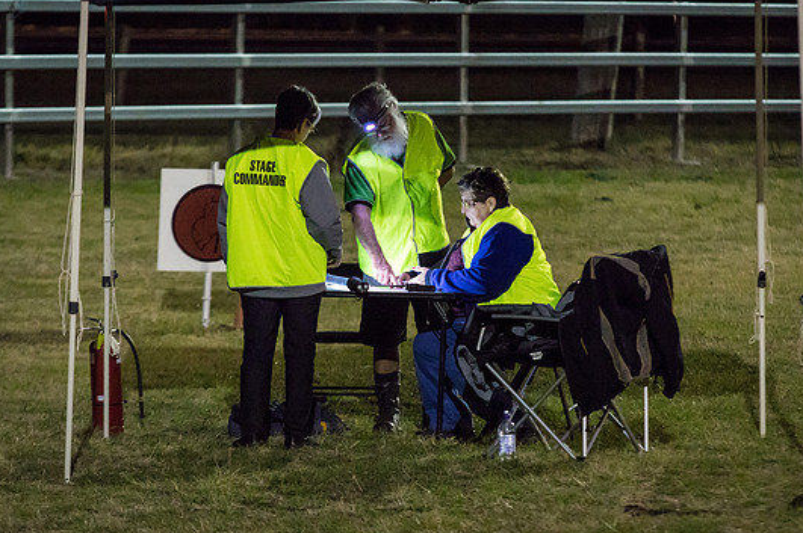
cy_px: 249
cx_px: 398
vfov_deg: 4.7
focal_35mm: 295
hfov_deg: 7.0
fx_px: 6574
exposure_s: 1/160
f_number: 3.2
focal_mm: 180
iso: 6400
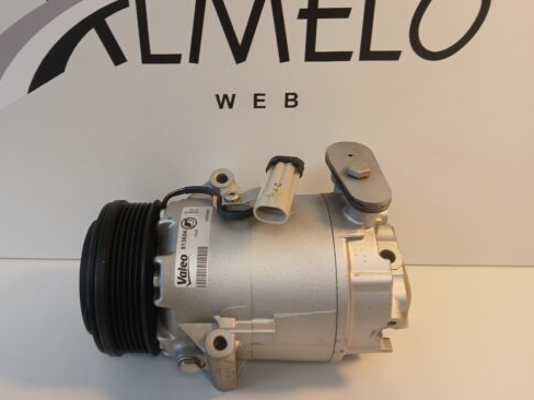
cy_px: 186
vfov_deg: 44.1
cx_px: 217
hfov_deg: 56.4
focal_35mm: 32
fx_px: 494
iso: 64
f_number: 1.8
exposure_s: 1/50
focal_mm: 3.98
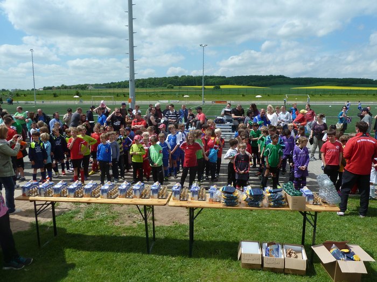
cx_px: 188
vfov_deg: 54.9
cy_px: 141
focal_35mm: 25
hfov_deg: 69.4
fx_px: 272
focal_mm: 4.1
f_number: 3.3
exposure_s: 1/1000
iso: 80
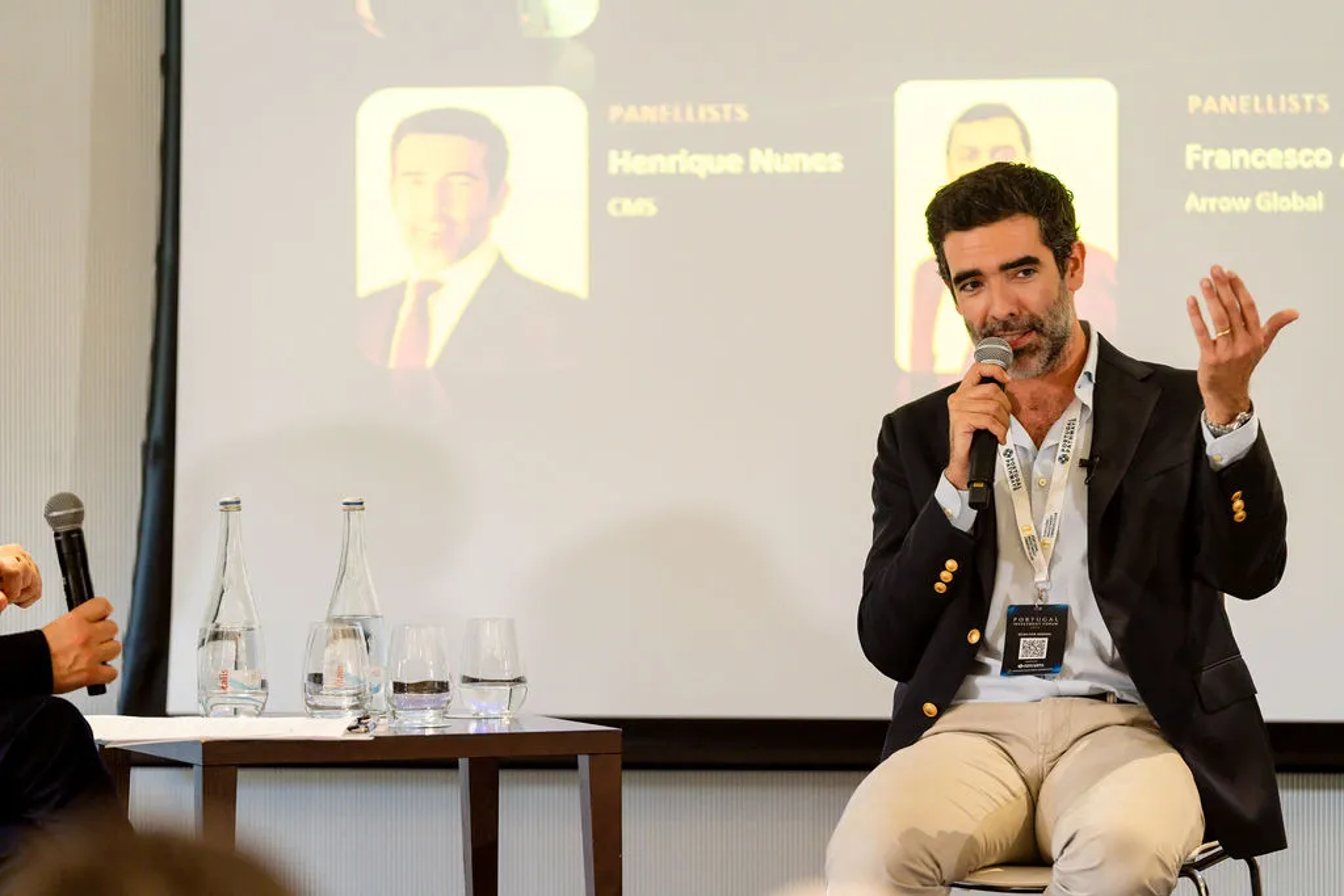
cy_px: 441
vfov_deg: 7.2
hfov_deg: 10.8
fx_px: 7087
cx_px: 651
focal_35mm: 190
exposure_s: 1/250
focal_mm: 181
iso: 2000
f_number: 2.8
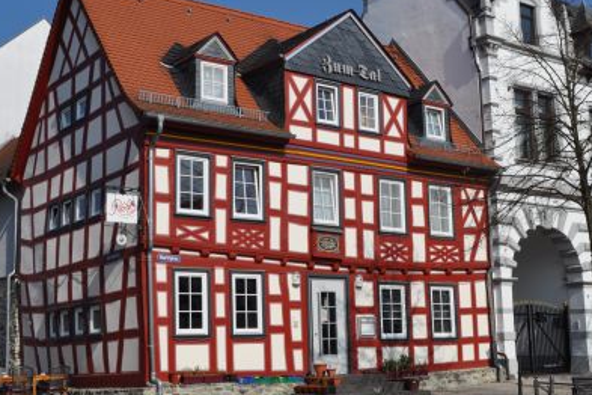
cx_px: 283
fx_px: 904
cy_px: 190
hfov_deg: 36.2
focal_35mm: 55
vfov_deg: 24.6
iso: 200
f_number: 11
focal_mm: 24
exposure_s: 1/500
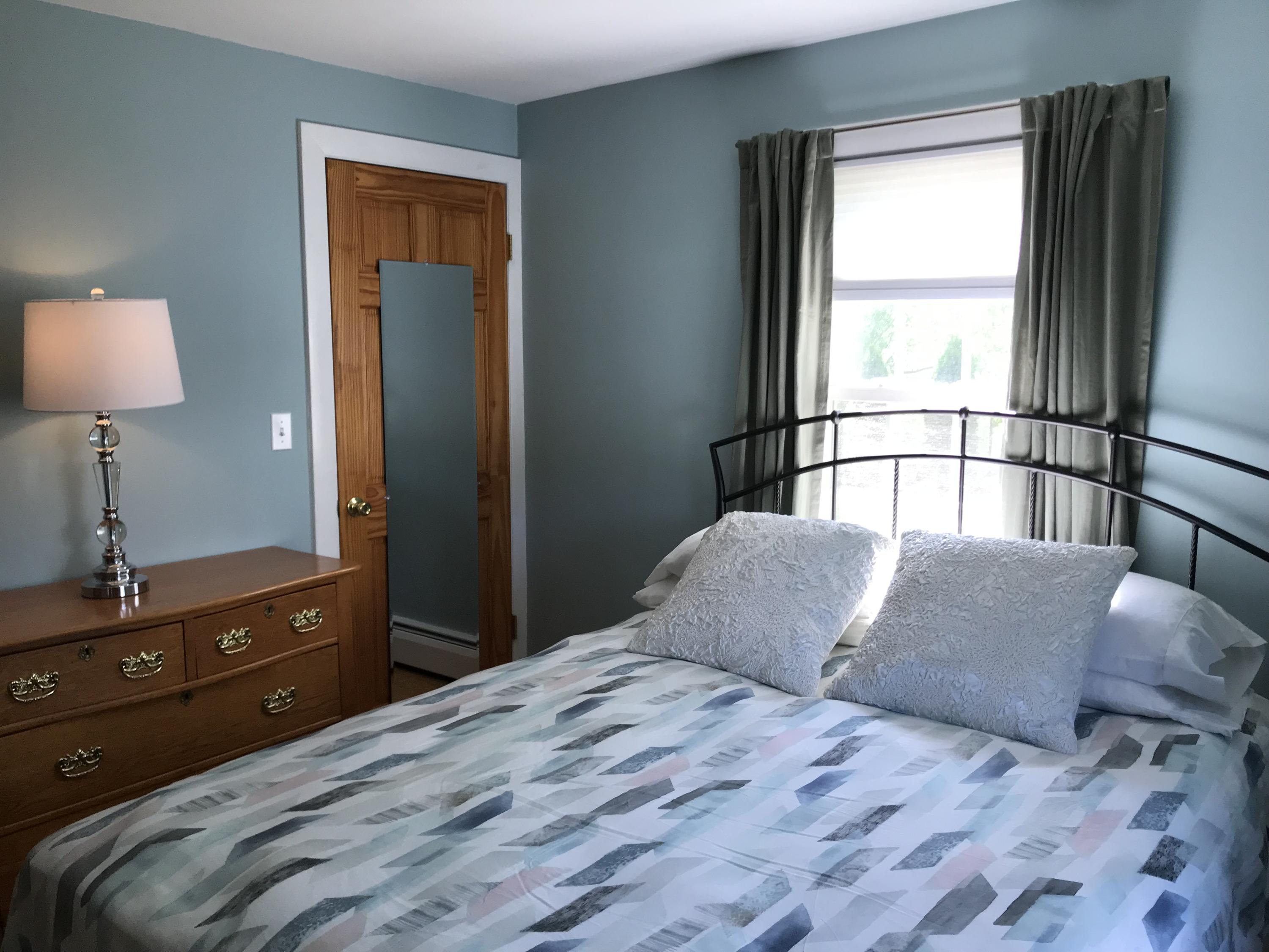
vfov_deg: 49.7
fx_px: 1026
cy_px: 476
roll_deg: +0.7
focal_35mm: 28
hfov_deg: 63.4
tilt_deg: -8.5
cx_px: 634
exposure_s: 1/120
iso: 40
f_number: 1.8
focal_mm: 3.99
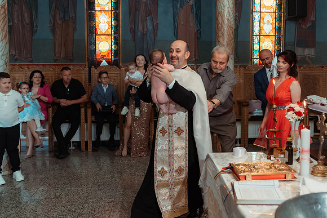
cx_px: 187
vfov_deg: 33.3
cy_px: 93
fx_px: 364
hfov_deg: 48.2
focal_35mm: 40
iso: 1600
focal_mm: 35
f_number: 3.5
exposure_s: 1/200
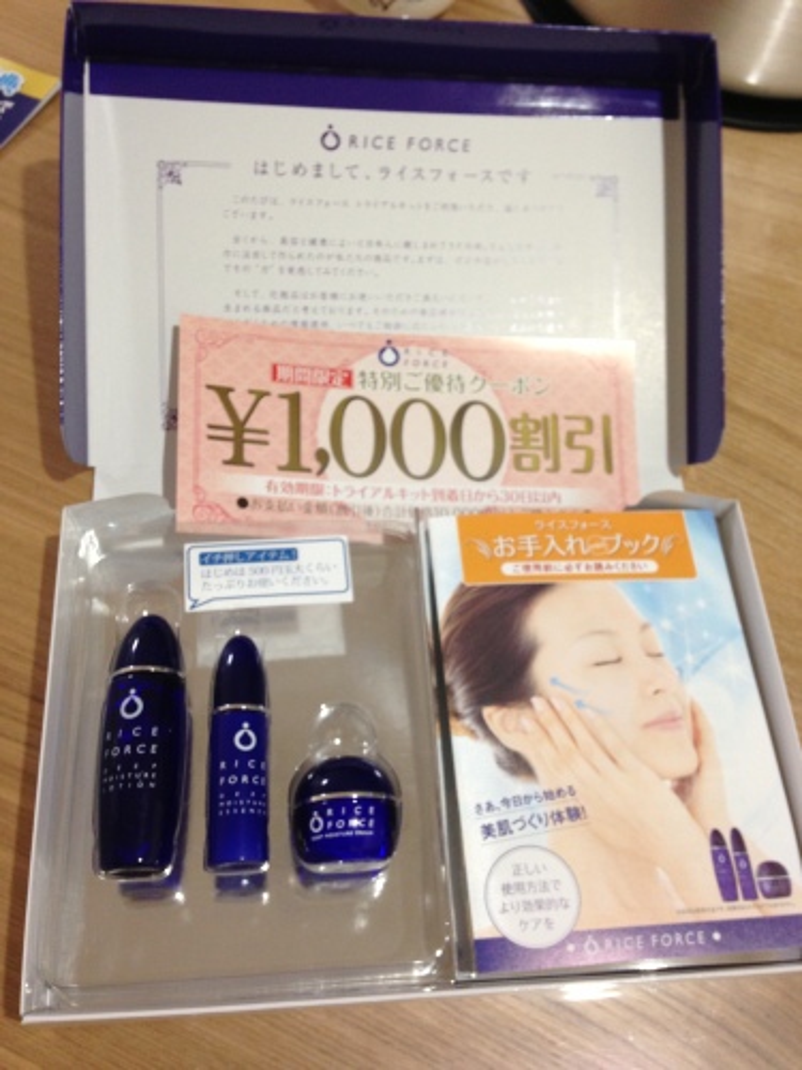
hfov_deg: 42.9
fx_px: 1019
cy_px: 535
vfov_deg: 55.4
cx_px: 401
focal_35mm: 33
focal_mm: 4.13
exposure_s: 1/20
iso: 125
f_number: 2.4
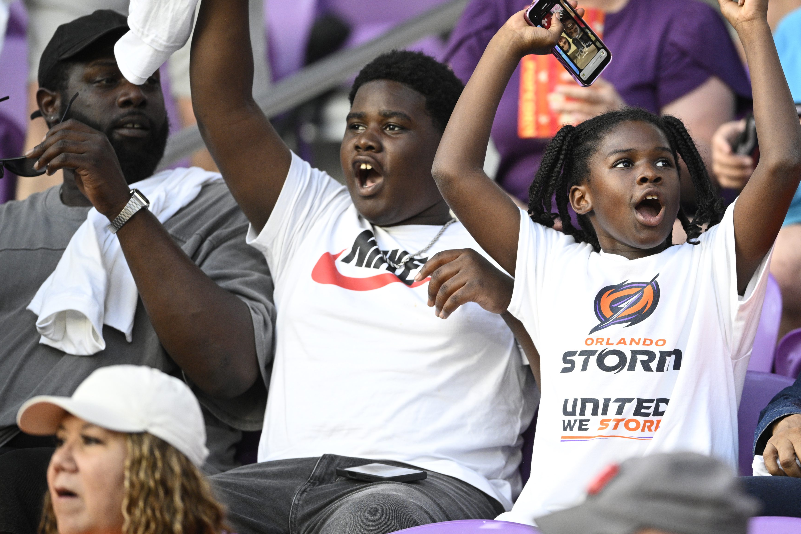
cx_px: 561
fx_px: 12838
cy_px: 220
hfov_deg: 3.6
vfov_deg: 2.4
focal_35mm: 577
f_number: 2.8
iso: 1800
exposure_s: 1/1600
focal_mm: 400
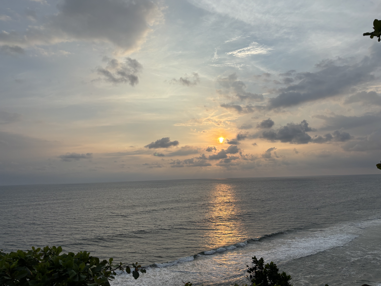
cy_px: 145
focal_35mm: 27
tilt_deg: +6.3
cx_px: 189
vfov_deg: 51.4
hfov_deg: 65.3
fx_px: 297
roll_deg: +1.7
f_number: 1.6
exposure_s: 1/5076
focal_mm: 5.96
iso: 50
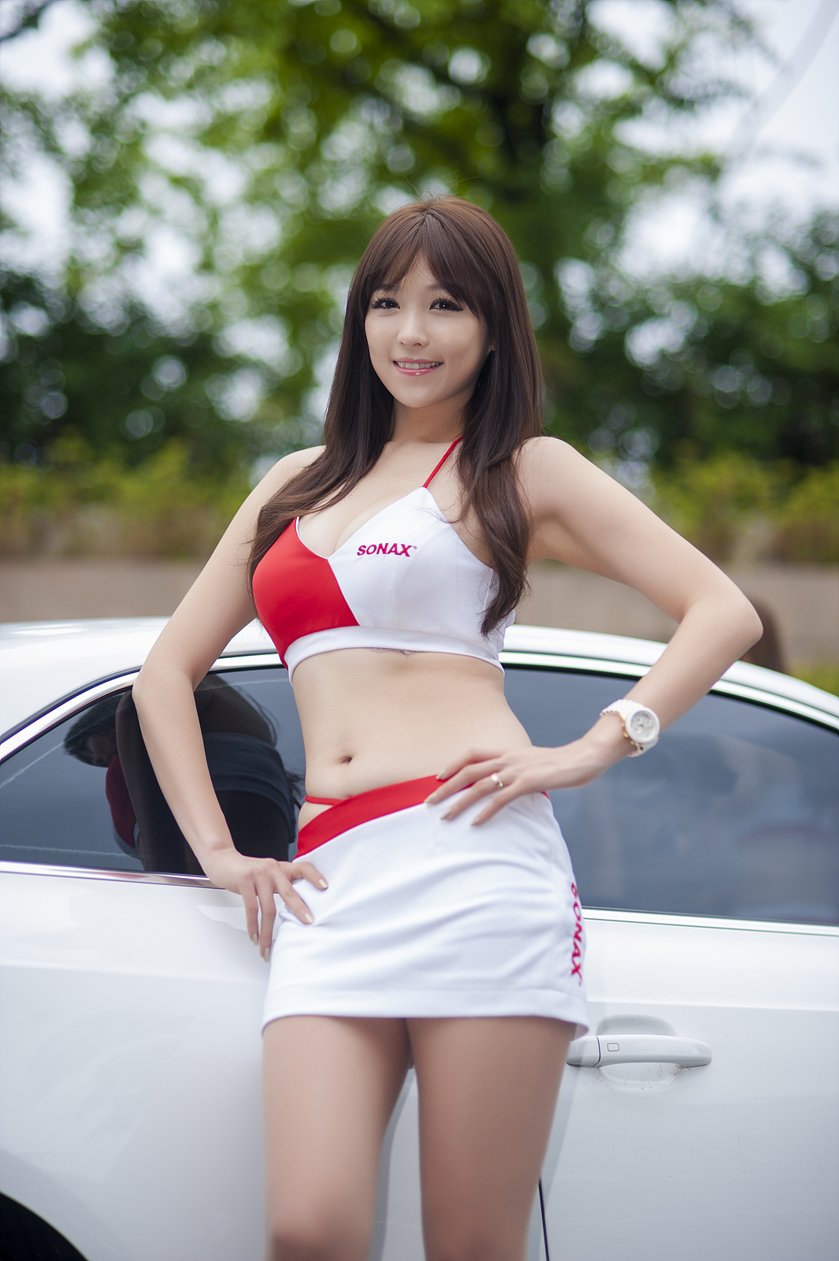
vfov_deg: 23.9
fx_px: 2974
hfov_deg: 16.1
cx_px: 420
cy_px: 630
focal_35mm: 85
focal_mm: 85
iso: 160
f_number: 2
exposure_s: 1/1600
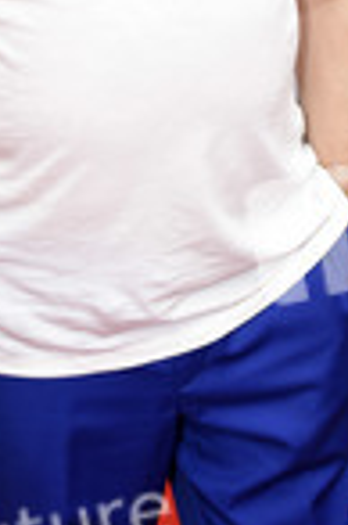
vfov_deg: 21.1
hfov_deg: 14.4
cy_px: 40
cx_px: 104
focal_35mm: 94
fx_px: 1371
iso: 320
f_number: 5.6
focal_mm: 23
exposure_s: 1/160
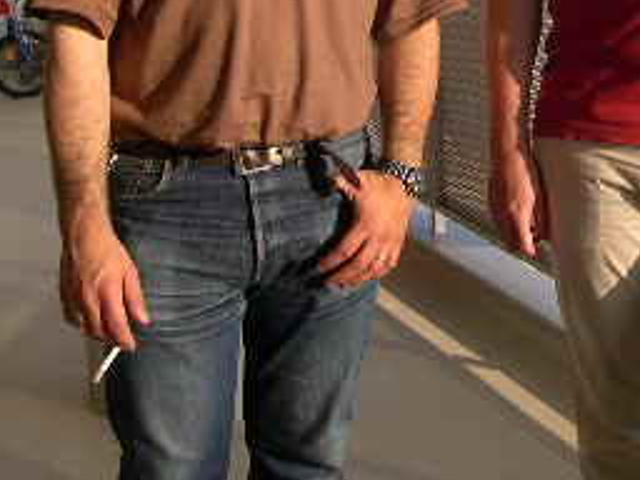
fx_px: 1756
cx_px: 640
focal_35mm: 95
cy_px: -80
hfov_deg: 20.0
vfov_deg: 15.1
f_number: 7.6
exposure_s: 1/94.2
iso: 100
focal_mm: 8
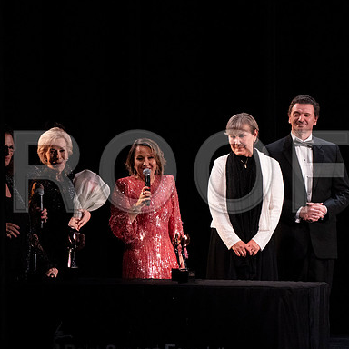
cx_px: 131
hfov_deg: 3.4
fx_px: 5852
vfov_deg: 3.4
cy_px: 174
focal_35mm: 513
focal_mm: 400
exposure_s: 1/320
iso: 12800
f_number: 8
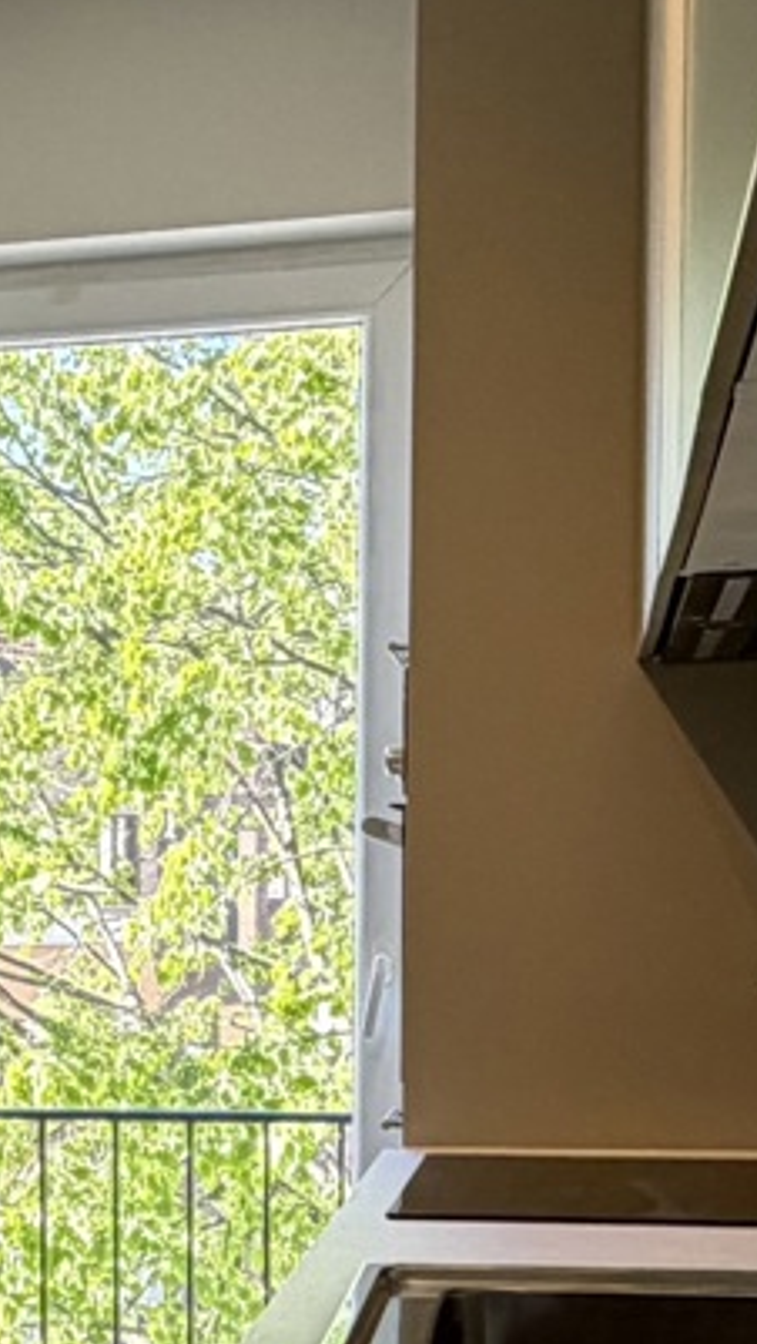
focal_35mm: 73
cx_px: -137
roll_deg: +1.4
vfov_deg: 28.0
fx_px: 2601
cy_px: 1186
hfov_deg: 16.0
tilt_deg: -5.4
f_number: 2.2
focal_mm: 2.22
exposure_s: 1/121
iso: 125
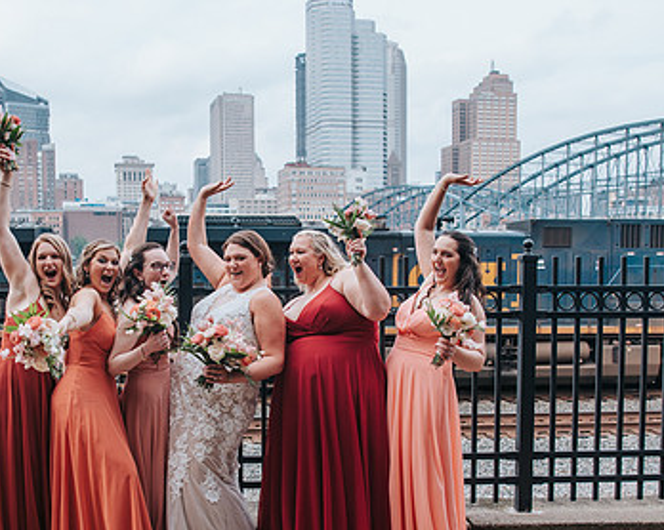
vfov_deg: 33.9
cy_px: 339
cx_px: 251
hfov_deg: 41.7
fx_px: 864
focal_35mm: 44
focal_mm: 24
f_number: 4
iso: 100
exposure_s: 1/320
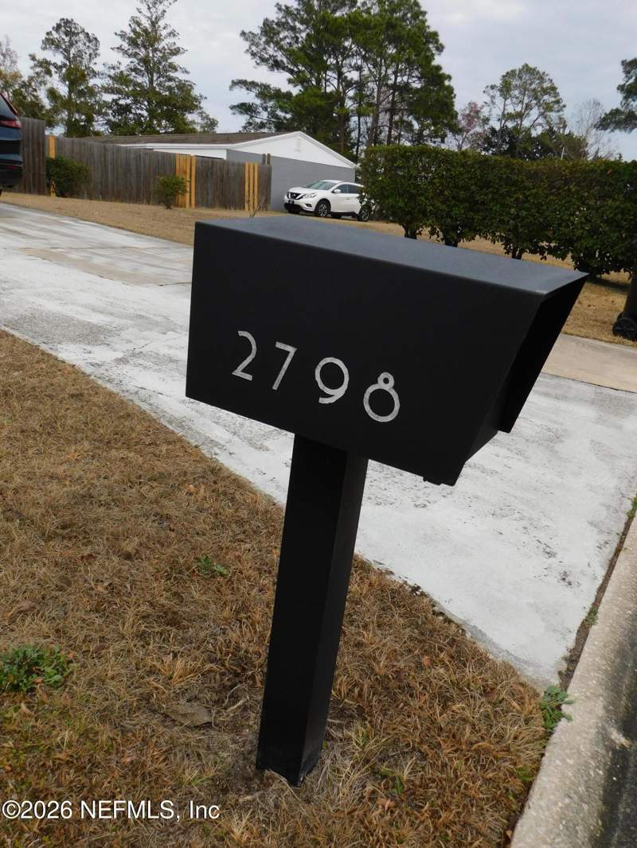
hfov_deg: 46.8
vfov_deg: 60.0
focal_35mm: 30
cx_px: 318
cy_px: 424
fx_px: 736
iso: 125
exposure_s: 1/1000
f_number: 3.2
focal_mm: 5.3
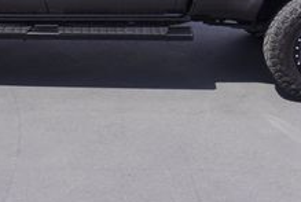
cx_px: 104
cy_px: -3
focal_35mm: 70
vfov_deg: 19.0
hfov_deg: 28.6
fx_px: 586
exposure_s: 1/125
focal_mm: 16
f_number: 9
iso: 100
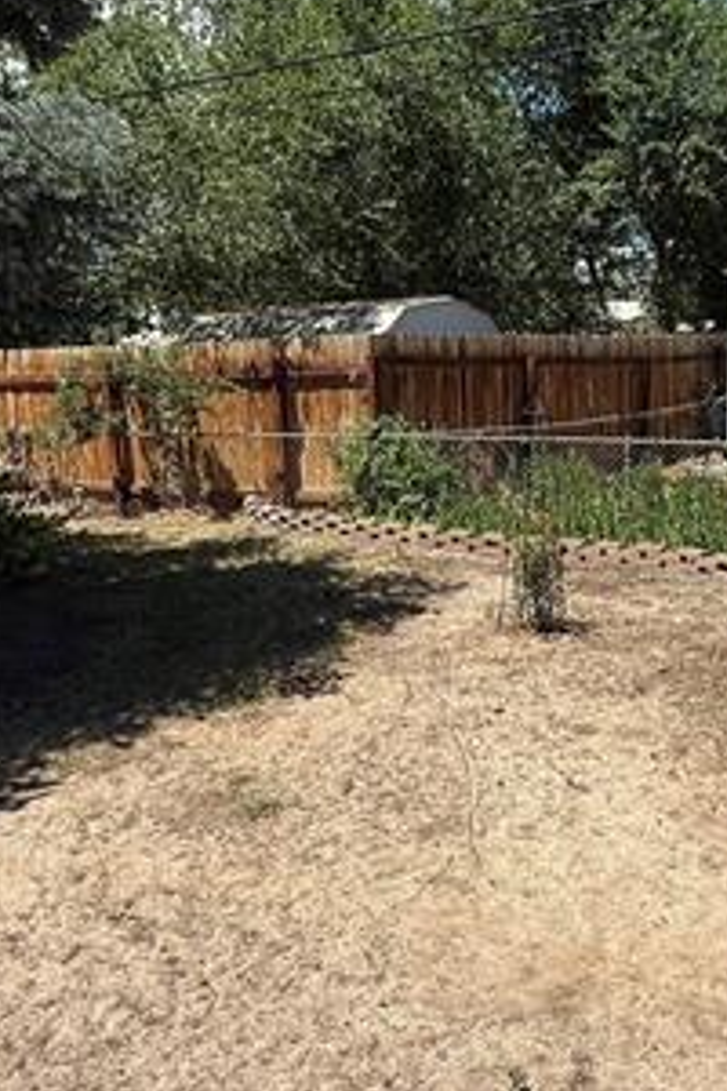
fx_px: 939
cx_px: 553
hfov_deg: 41.0
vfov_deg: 60.3
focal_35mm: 31
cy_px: 522
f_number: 2.2
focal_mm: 2.22
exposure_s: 1/1431
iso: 50
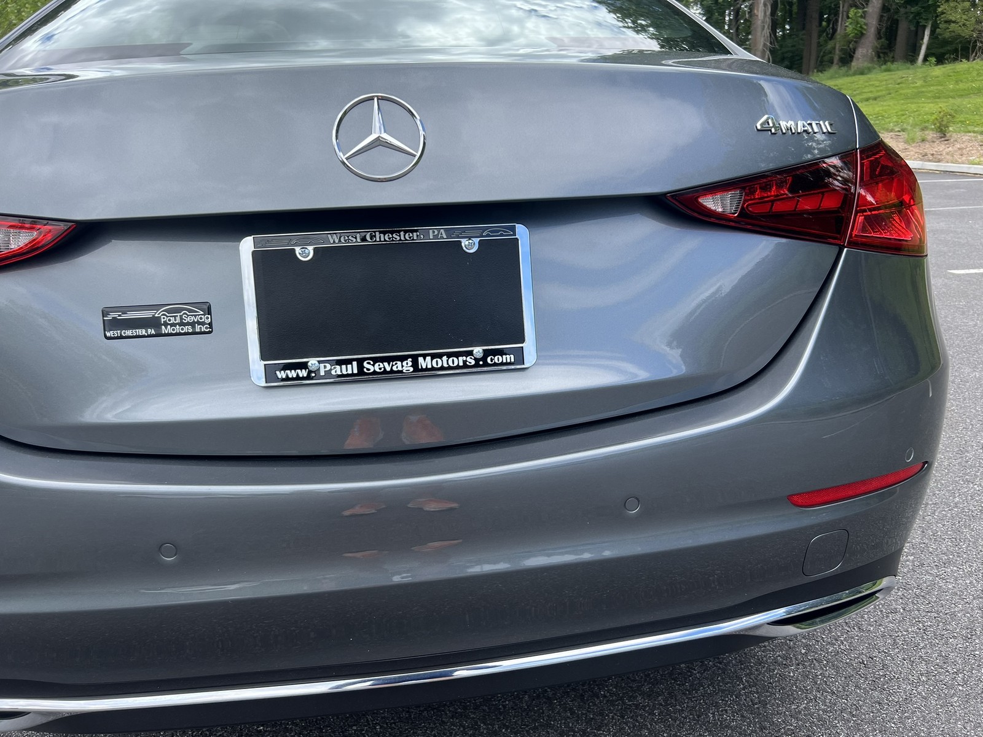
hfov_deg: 67.3
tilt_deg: -15.5
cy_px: 368
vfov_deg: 53.1
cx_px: 492
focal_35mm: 26
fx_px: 738
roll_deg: -0.2
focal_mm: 5.7
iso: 50
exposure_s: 1/1135
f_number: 1.5
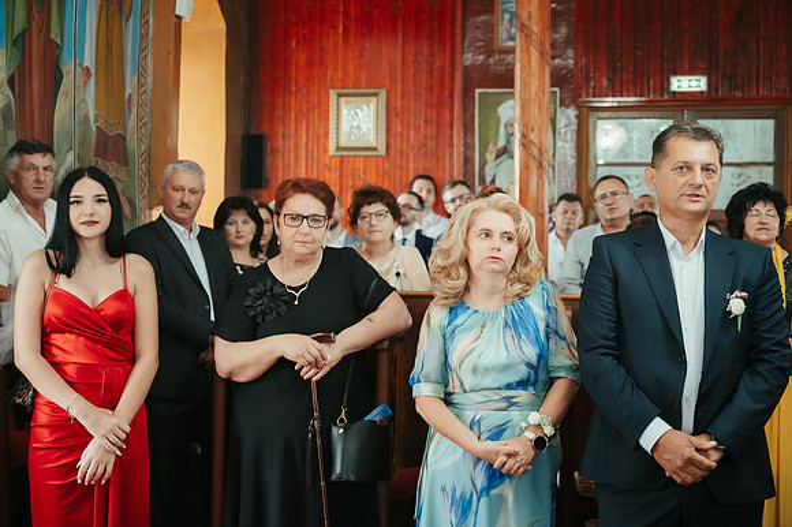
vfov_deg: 30.5
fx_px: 967
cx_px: 396
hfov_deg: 44.5
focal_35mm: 44
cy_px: 264
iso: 1250
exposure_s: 1/160
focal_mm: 44
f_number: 2.8
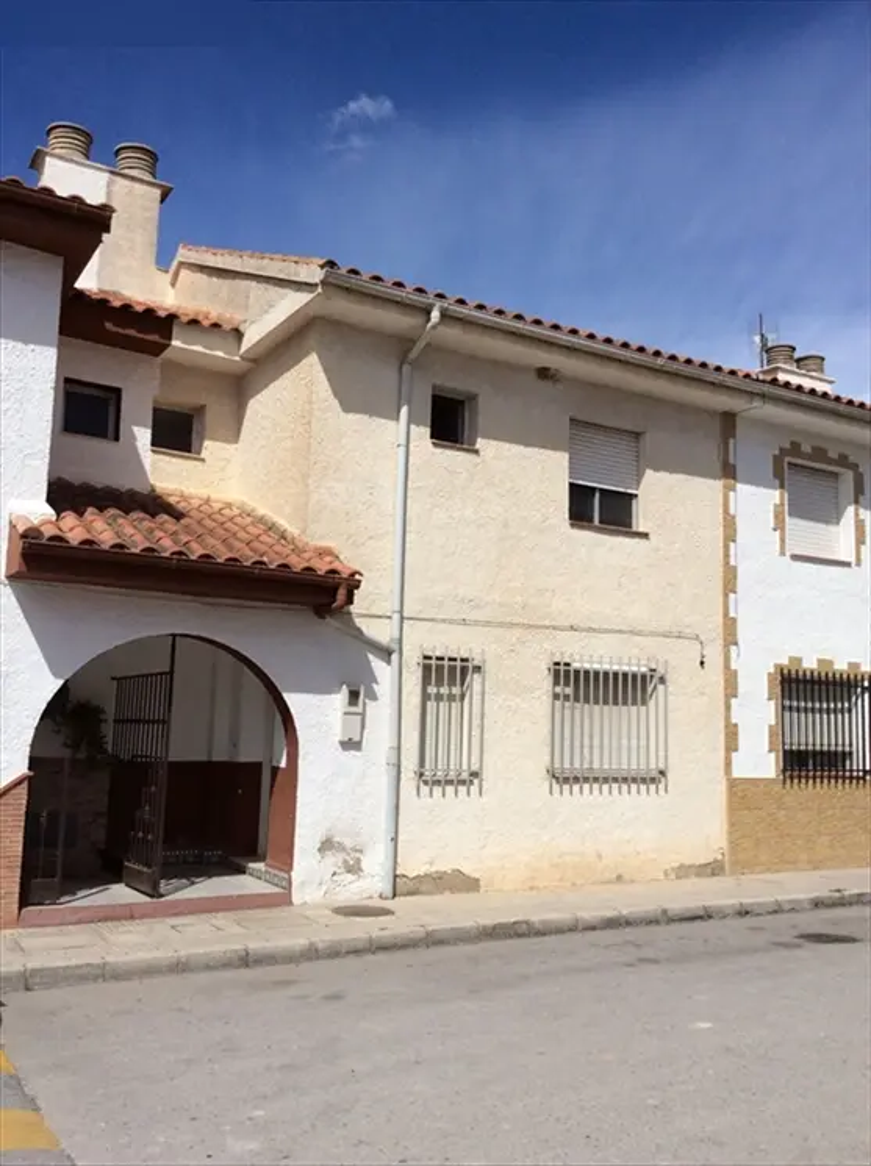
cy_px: 583
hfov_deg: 44.0
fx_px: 1077
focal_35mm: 32
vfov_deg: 56.9
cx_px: 436
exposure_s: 1/3584
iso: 32
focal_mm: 3.3
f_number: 2.4
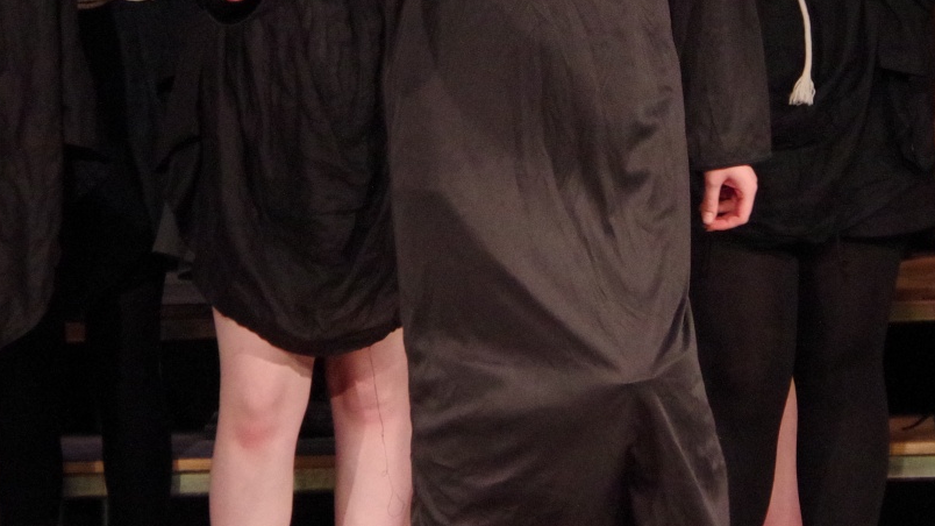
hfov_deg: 7.1
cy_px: -31
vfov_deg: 4.0
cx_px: 618
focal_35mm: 305
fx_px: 7561
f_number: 5.6
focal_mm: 78
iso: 6400
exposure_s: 1/250
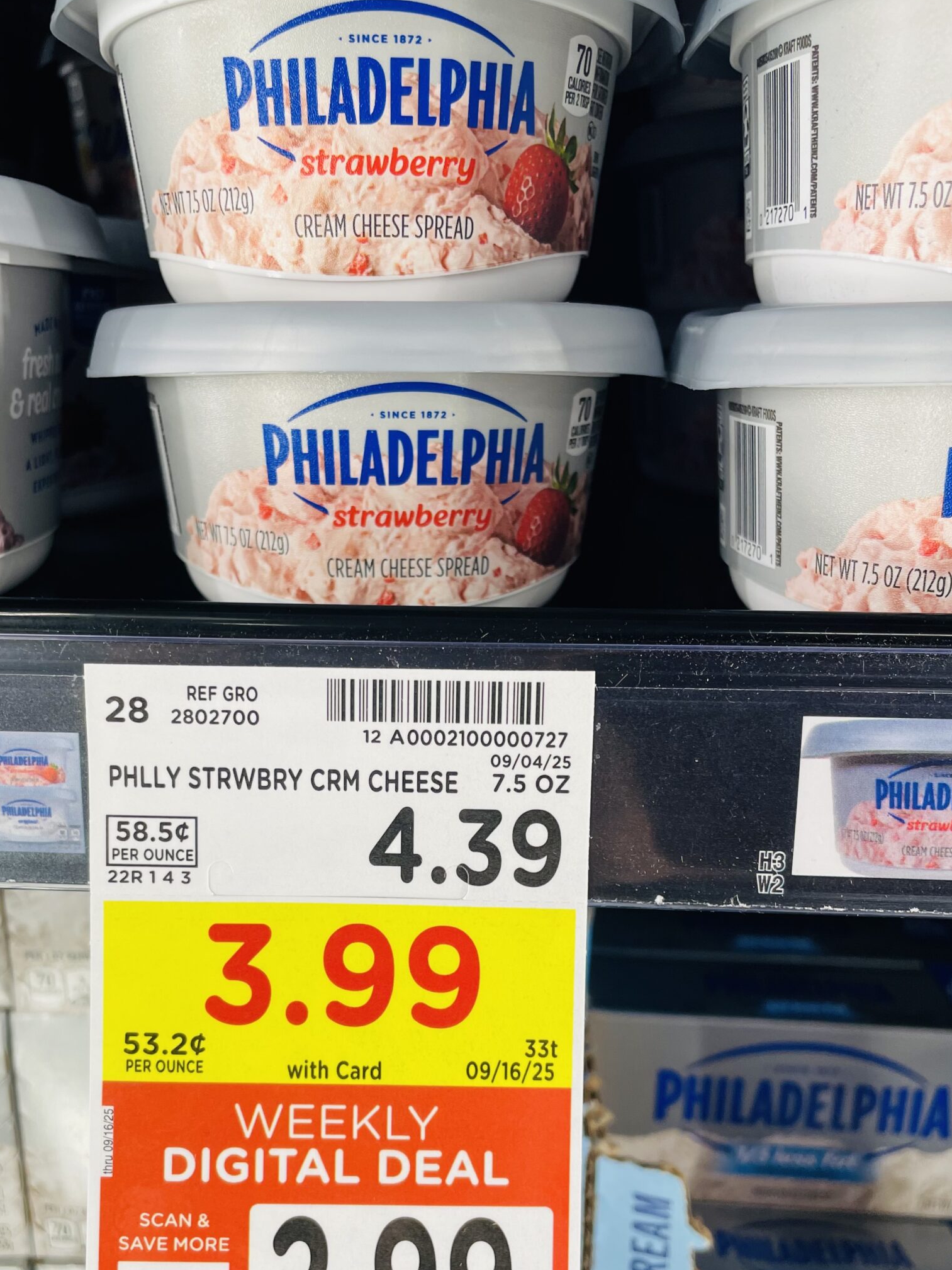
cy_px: 768
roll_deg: +0.1
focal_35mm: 33
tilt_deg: -20.5
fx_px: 1210
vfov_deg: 54.9
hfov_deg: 42.8
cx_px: 391
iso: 40
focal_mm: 4.2
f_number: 1.6
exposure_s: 1/120
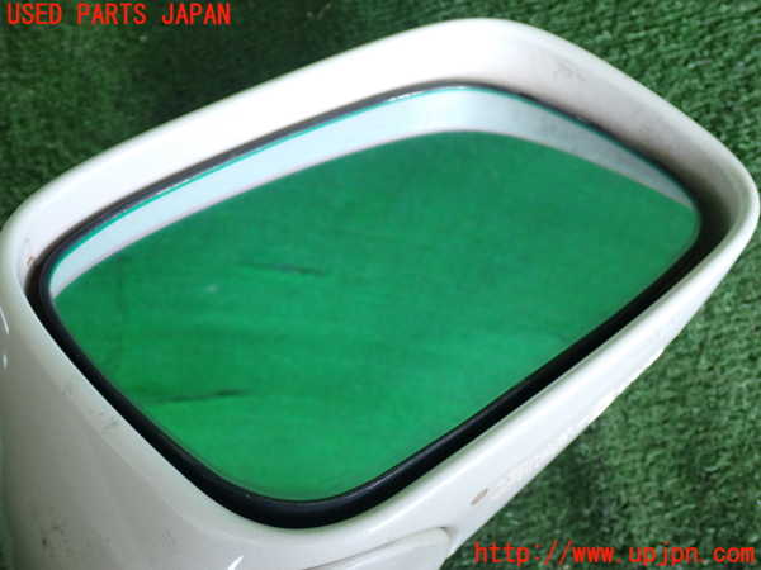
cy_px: 285
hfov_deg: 45.8
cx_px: 380
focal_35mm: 41
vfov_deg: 35.1
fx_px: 901
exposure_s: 1/125
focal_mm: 7.31
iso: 250
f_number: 2.8
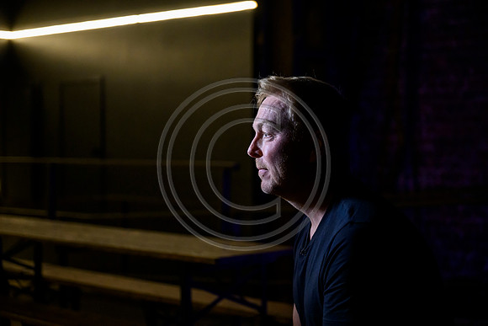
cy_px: 163
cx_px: 244
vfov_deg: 19.5
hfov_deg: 28.8
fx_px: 949
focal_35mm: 70
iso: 6400
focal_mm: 70
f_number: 2.8
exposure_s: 1/125
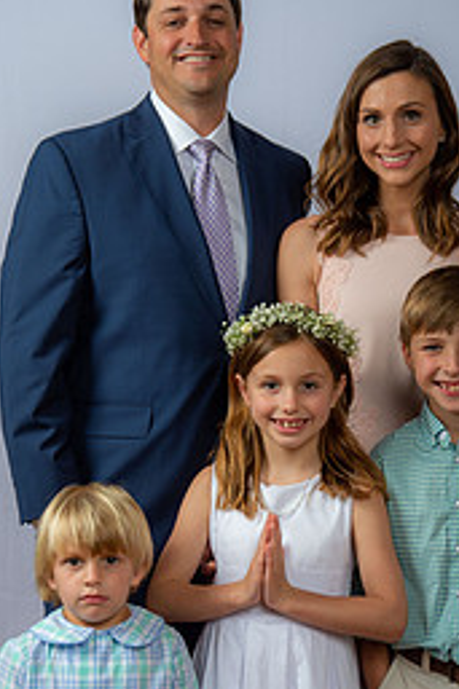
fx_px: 1743
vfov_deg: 22.4
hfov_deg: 15.0
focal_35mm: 91
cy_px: 346
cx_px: 272
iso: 250
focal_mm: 52
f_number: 6.3
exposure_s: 1/200
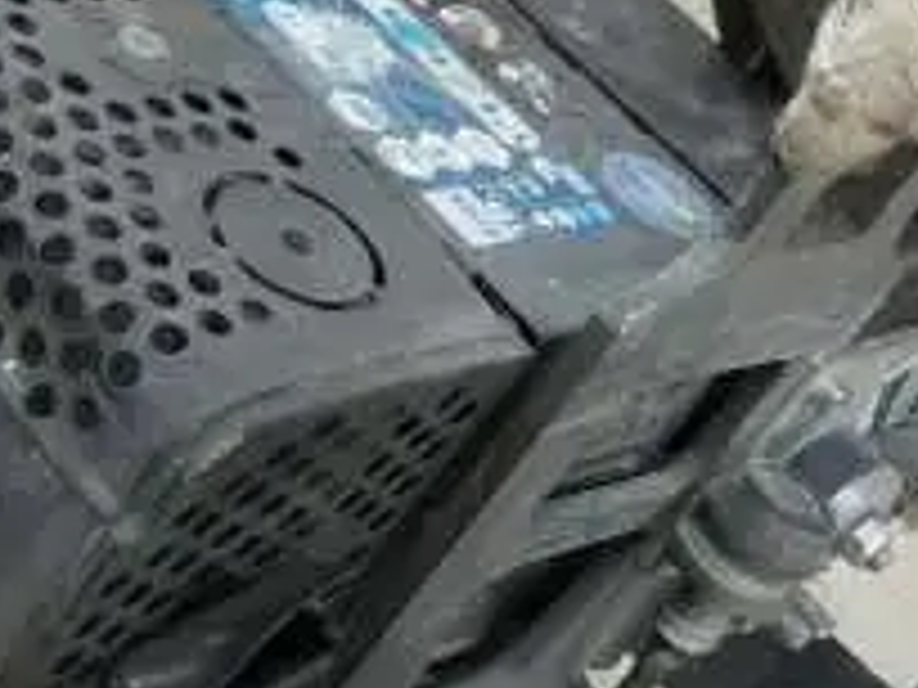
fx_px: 2493
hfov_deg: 20.3
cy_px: 764
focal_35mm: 94
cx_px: 45
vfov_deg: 15.3
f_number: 3.3
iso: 160
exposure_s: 1/60
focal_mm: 4.3
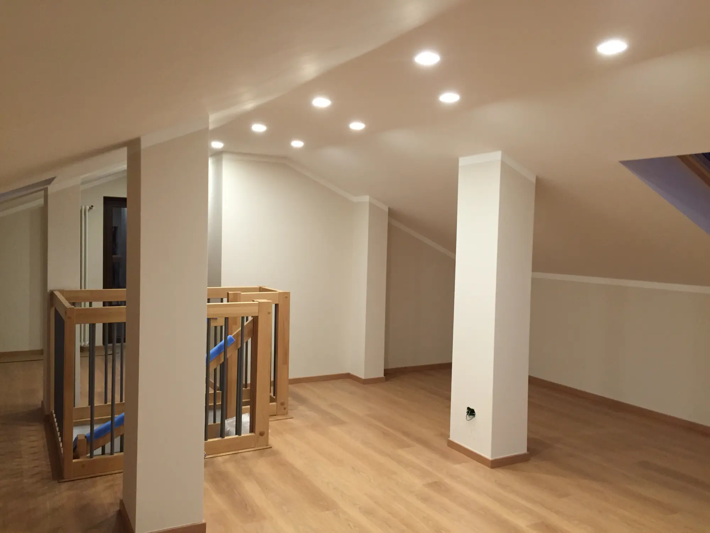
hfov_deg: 61.7
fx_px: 595
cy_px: 266
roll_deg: -3.3
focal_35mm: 29
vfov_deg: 48.2
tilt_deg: +0.4
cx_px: 355
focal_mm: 4.15
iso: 160
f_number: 2.2
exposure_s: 1/33
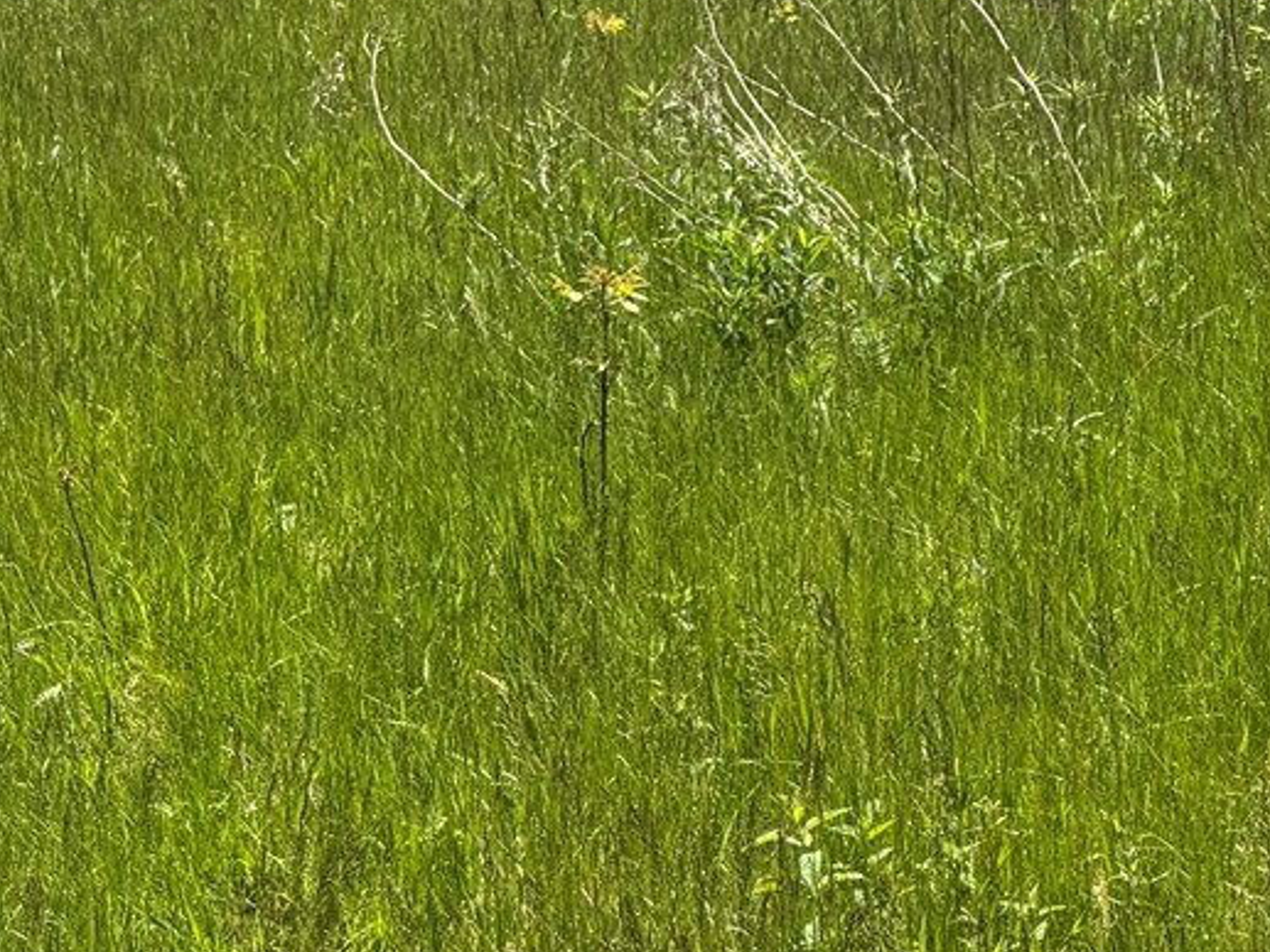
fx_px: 3486
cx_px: 2142
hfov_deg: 17.5
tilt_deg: -10.0
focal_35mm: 95
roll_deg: -0.8
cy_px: -194
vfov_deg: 15.0
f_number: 1.78
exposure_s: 1/3953
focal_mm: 6.76
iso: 80
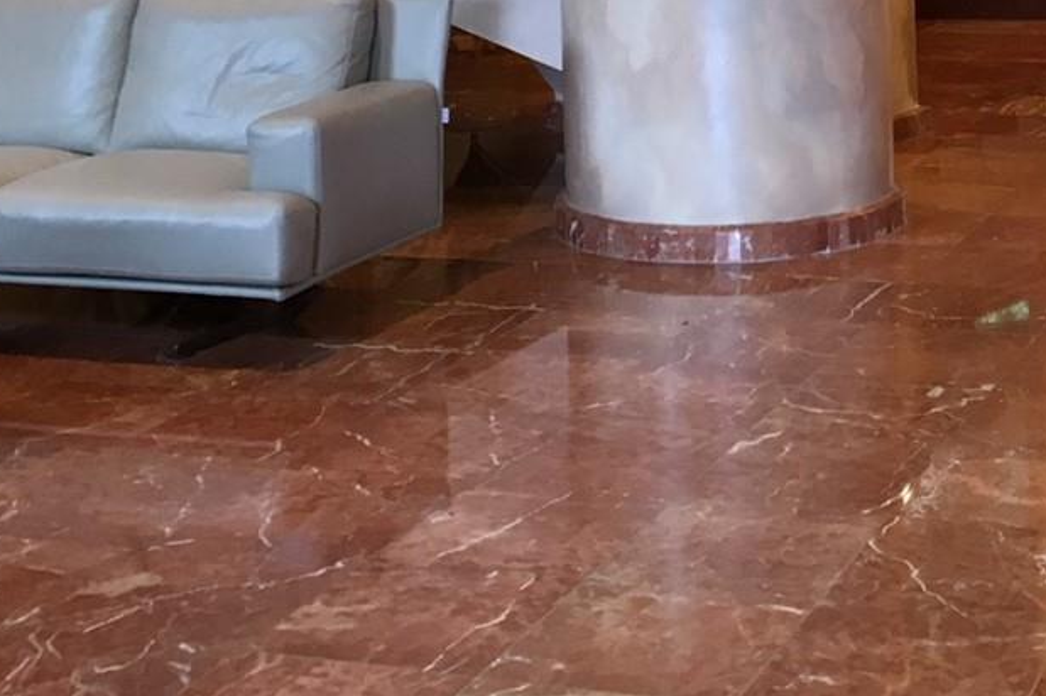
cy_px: -287
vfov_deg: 16.2
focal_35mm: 78
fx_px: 2265
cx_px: 813
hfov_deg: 25.6
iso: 64
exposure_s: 1/30
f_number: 2.2
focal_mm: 4.15
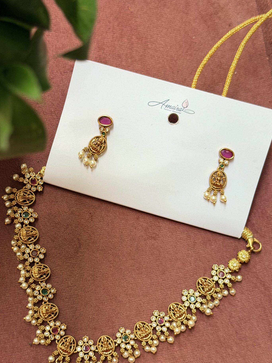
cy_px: 227
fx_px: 702
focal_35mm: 67
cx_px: 102
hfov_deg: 21.9
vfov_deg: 28.9
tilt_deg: -77.6
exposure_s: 1/121
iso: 80
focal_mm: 6.76
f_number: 1.78
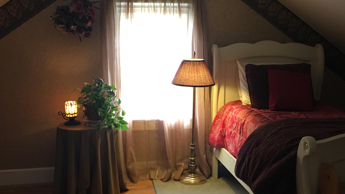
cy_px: 122
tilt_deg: -11.8
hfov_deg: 43.7
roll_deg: +0.1
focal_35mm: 47
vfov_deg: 25.3
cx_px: 190
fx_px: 430
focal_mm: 4.15
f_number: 2.2
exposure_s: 1/30
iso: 100
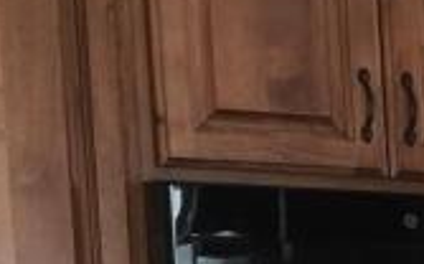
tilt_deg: -7.8
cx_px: 1082
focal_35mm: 189
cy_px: 696
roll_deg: +0.2
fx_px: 2182
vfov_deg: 6.5
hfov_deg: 9.6
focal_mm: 4.15
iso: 32
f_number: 2.2
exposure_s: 1/40
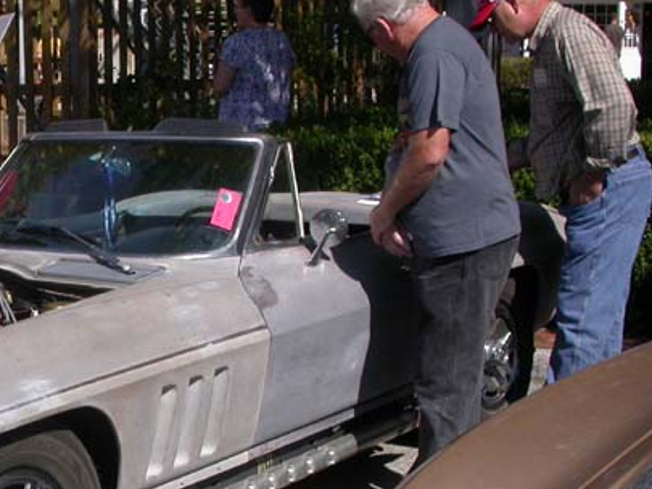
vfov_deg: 19.5
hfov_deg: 24.9
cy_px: 352
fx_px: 1413
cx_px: 19
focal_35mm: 75
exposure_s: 1/350
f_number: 7.5
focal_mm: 7.85
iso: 100
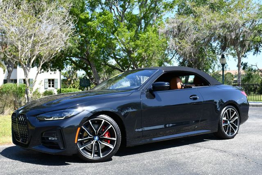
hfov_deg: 44.5
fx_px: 321
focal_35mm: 44
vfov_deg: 30.6
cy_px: 88
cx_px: 131
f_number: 7.1
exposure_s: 1/250
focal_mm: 22
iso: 200
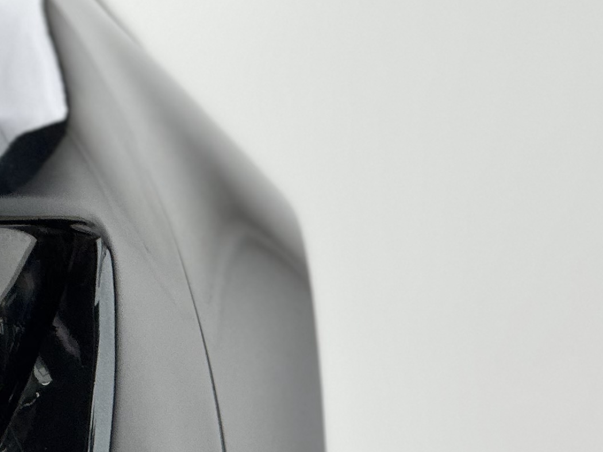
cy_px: 370
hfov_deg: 6.6
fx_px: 5157
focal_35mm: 296
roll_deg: -0.2
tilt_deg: +1.2
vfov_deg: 5.0
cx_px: -167
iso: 40
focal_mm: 9
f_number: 2.8
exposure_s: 1/100
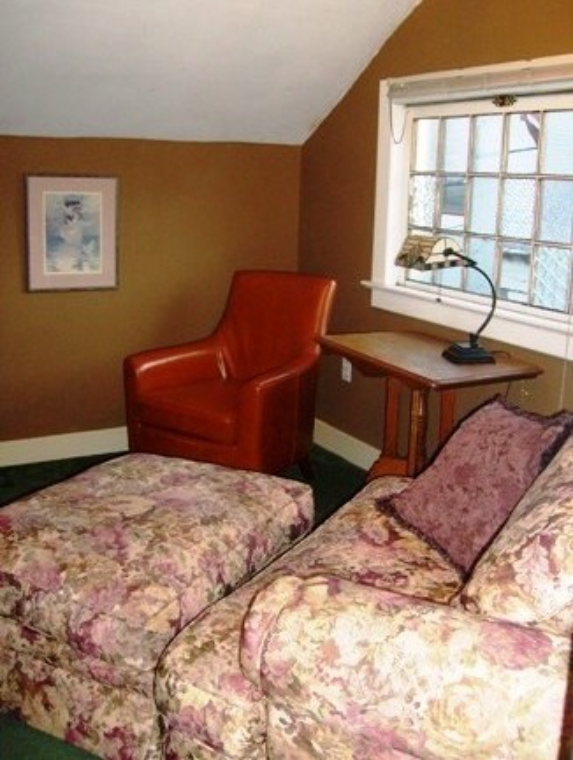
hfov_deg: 40.8
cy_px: 380
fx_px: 771
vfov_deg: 52.6
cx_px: 286
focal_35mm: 35
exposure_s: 1/45
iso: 100
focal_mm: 5.8
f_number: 2.8
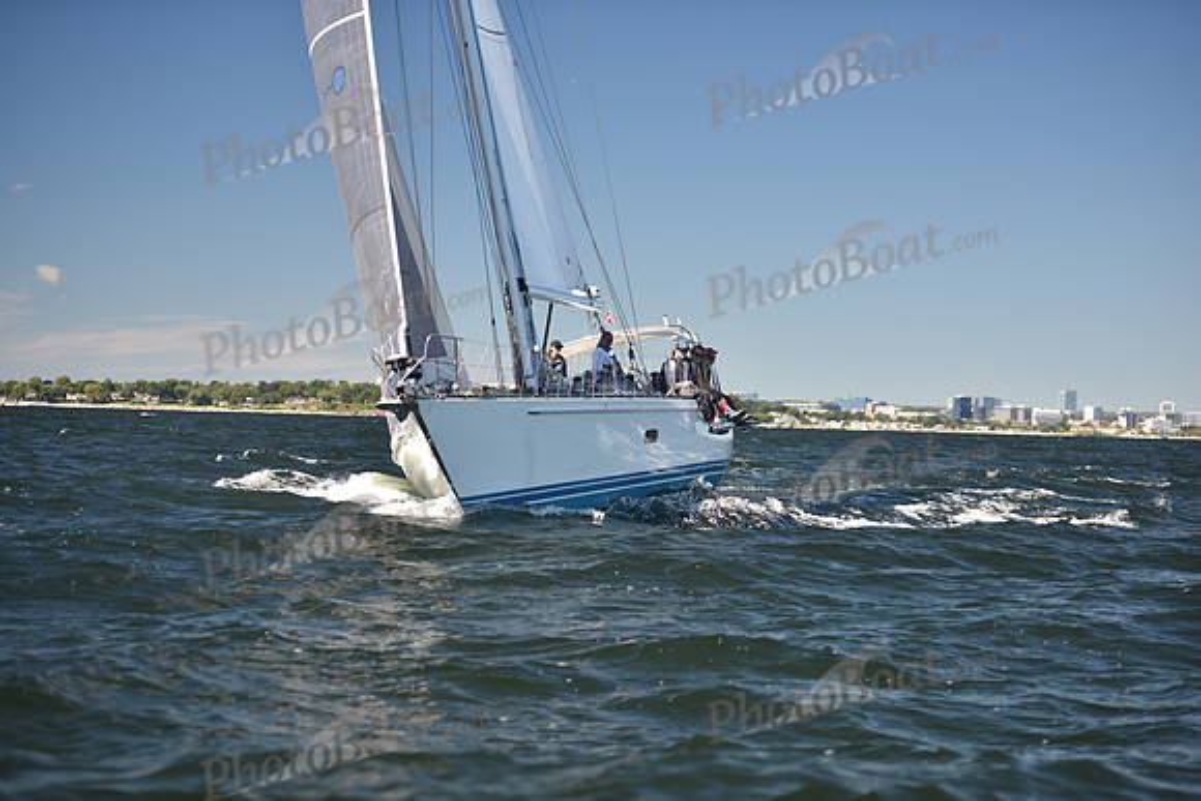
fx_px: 2603
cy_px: 400
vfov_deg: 17.5
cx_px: 600
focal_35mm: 78
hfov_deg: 26.0
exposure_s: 1/800
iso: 200
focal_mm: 78
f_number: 2.8
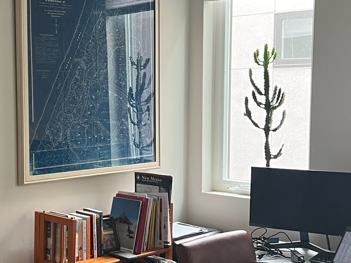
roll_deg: +0.3
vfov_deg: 21.9
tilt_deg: -5.5
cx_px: 138
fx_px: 679
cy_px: 160
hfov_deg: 28.9
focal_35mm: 67
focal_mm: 5.7
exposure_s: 1/78
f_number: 1.5
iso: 125
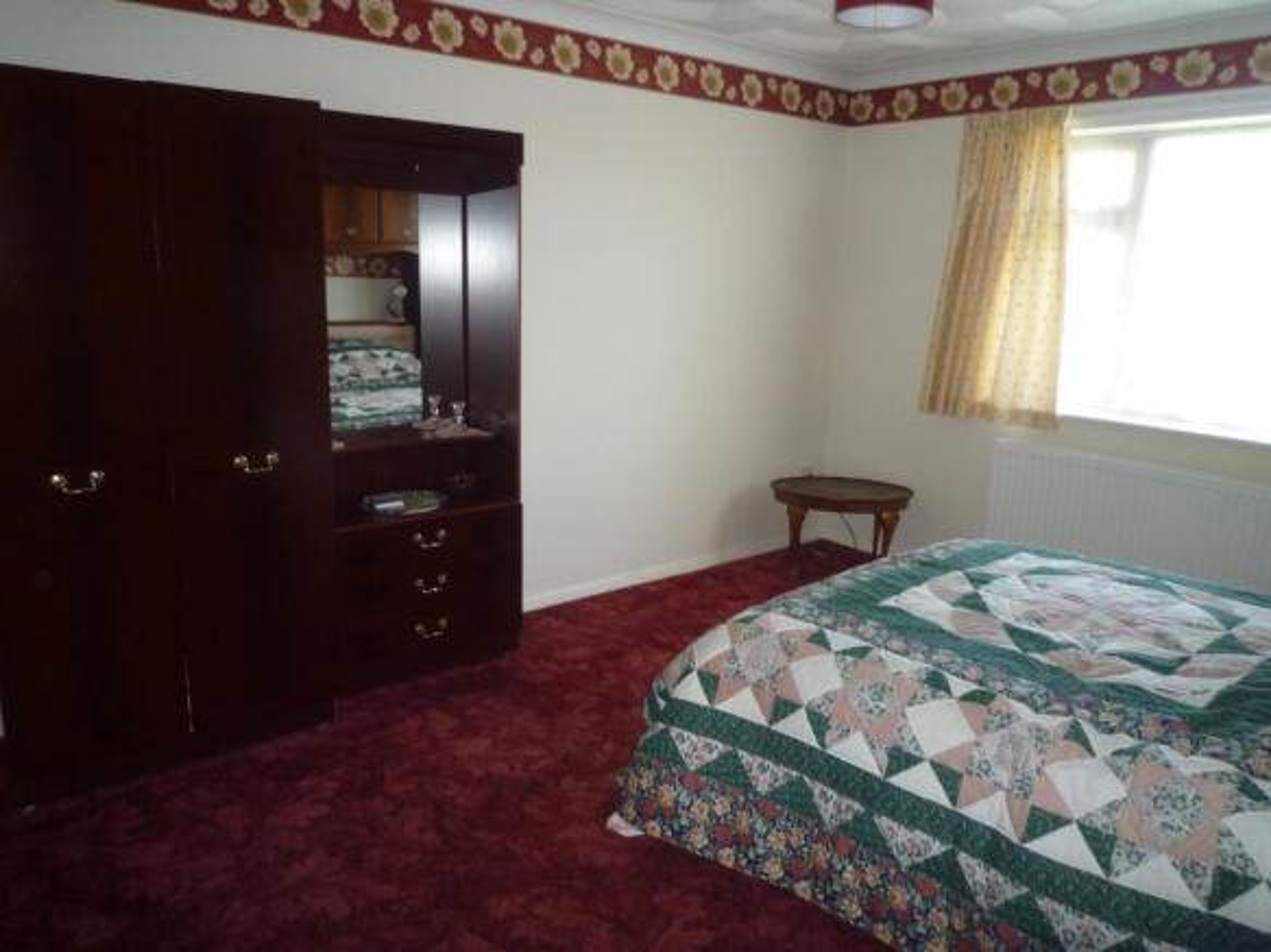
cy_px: 476
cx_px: 636
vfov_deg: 54.9
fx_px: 918
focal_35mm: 25
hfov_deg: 69.4
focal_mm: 4.4
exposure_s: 1/30
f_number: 2.8
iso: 160
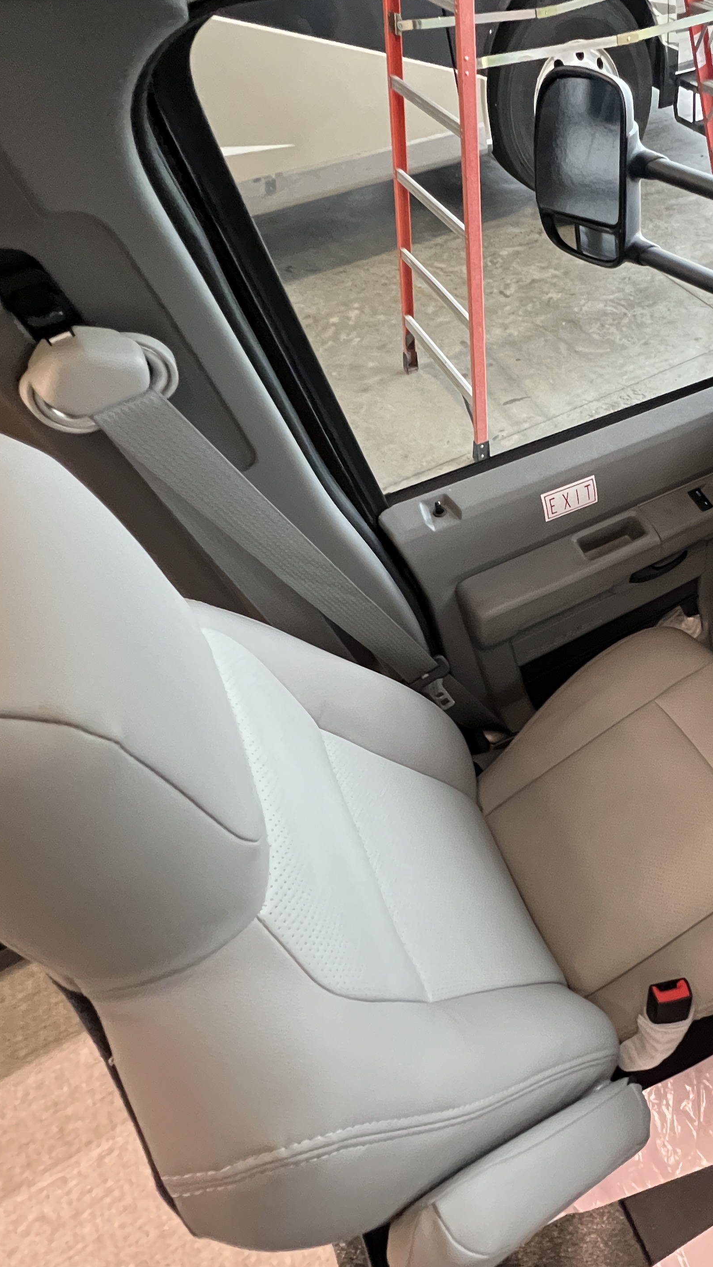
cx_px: 649
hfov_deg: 49.4
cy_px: 612
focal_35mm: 20
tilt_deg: -53.4
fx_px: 672
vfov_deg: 86.6
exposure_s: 1/60
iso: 800
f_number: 1.8
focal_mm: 1.57
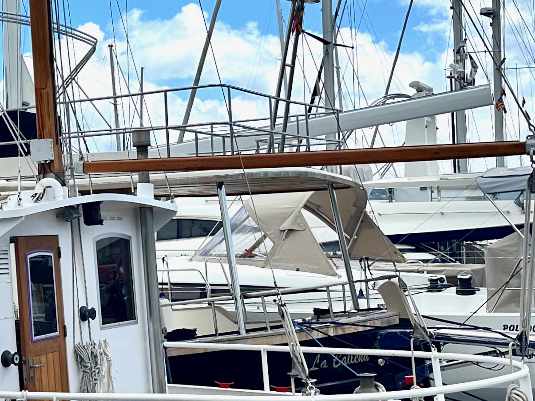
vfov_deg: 18.4
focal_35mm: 80
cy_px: 149
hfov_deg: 22.5
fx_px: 1237
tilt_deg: +3.6
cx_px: -104
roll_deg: +0.3
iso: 80
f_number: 1.78
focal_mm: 6.86
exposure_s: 1/6623
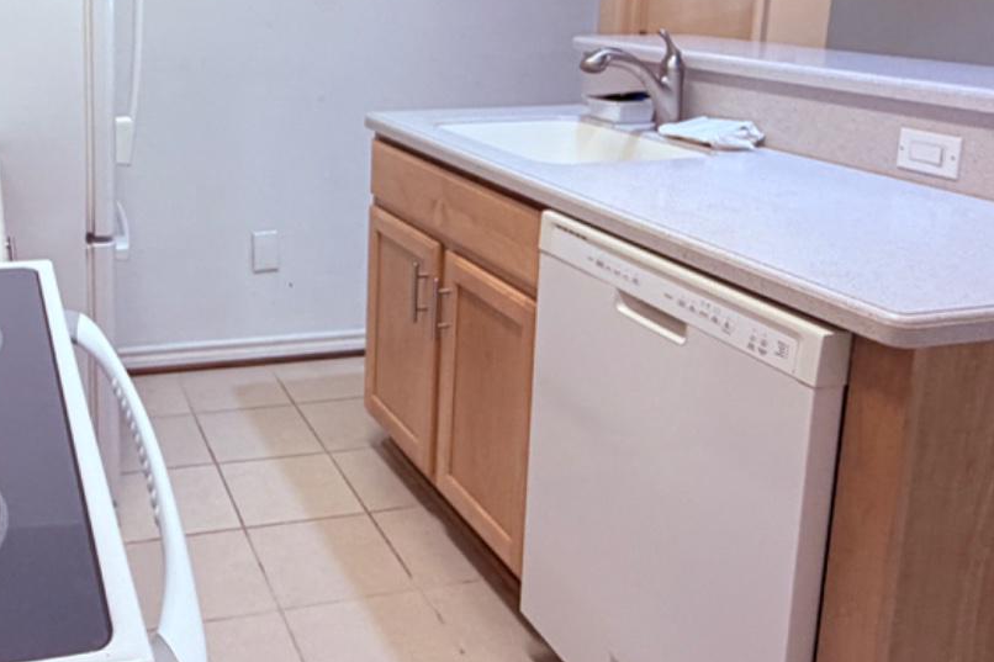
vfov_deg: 34.9
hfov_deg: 49.8
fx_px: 1021
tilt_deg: -10.3
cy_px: 141
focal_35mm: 37
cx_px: 245
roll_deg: -0.4
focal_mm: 2.22
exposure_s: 1/60
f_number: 2.2
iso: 250
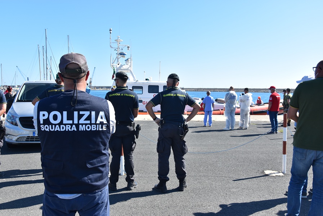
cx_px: 162
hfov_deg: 57.2
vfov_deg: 40.1
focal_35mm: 33
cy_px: 108
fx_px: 296
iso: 125
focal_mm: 22
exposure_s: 1/250
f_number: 8
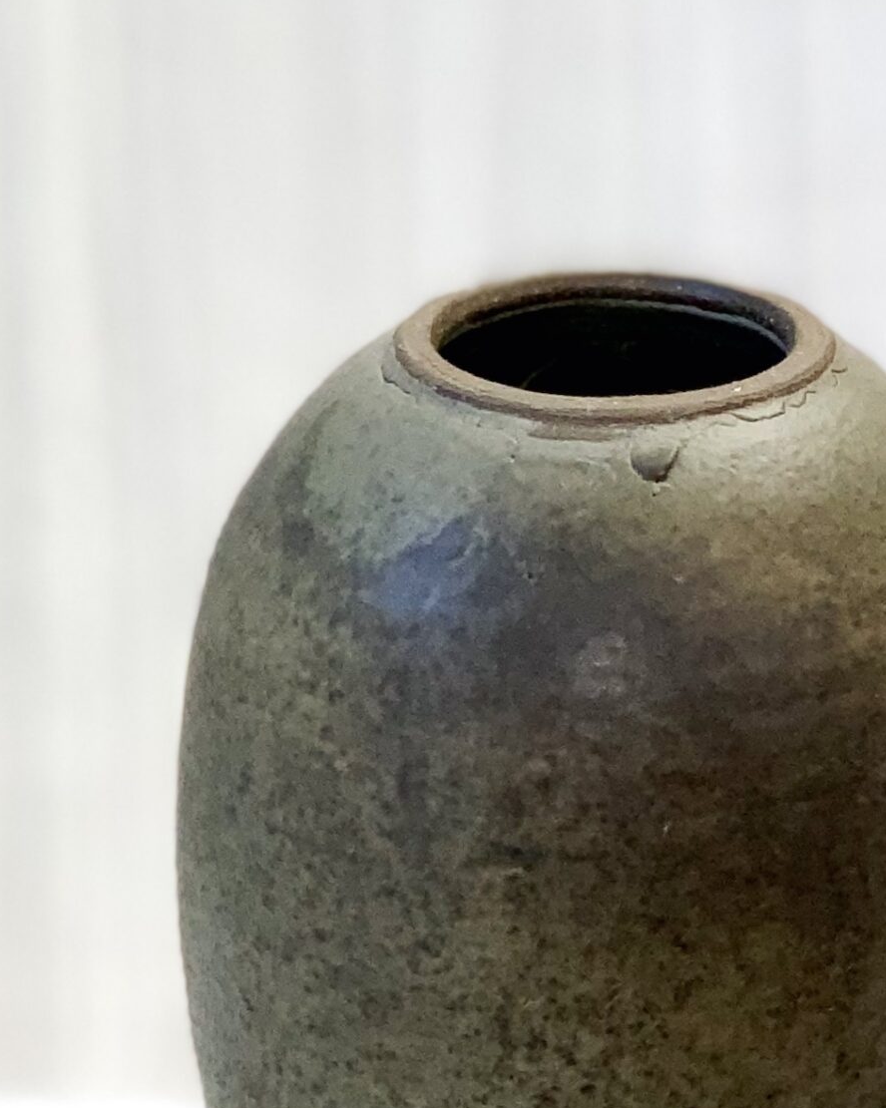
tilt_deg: -19.6
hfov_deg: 13.2
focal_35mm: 117
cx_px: 377
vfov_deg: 16.4
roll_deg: +3.8
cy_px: 563
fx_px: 3837
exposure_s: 1/122
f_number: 2.4
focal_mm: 6
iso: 40
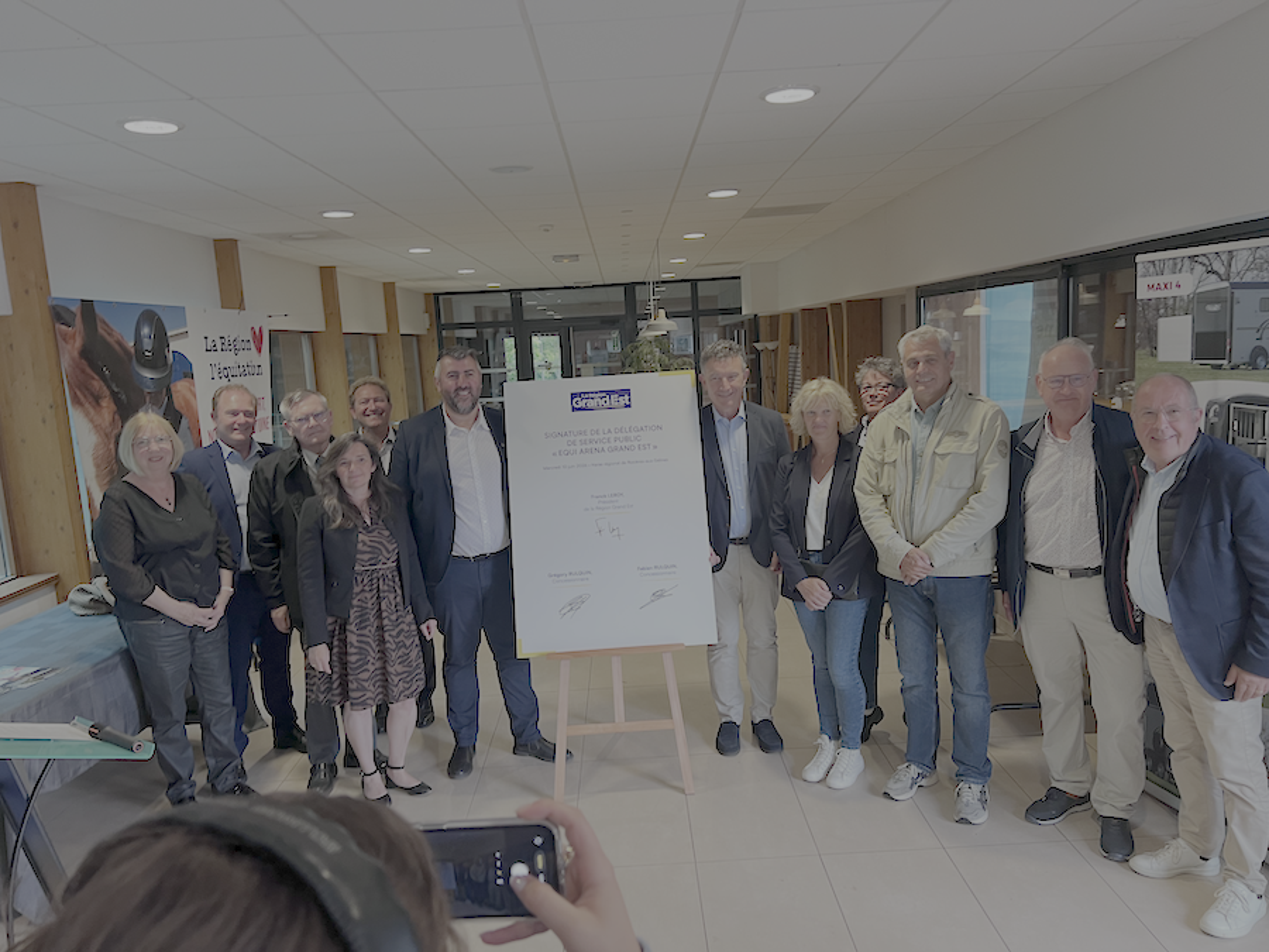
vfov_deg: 53.1
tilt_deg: -4.9
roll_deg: +4.3
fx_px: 953
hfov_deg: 67.3
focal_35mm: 26
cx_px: 634
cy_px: 476
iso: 160
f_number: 1.5
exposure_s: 1/50
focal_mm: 5.7
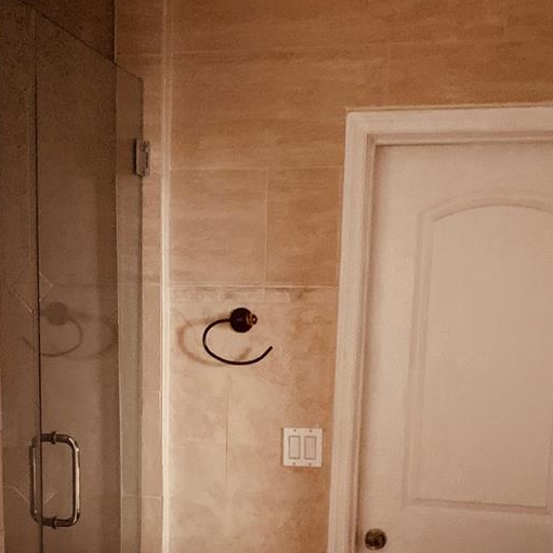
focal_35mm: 54
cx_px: 251
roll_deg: -0.2
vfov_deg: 30.2
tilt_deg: -9.9
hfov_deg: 31.6
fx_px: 976
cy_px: 499
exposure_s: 1/30
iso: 500
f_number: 1.8
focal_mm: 4.25
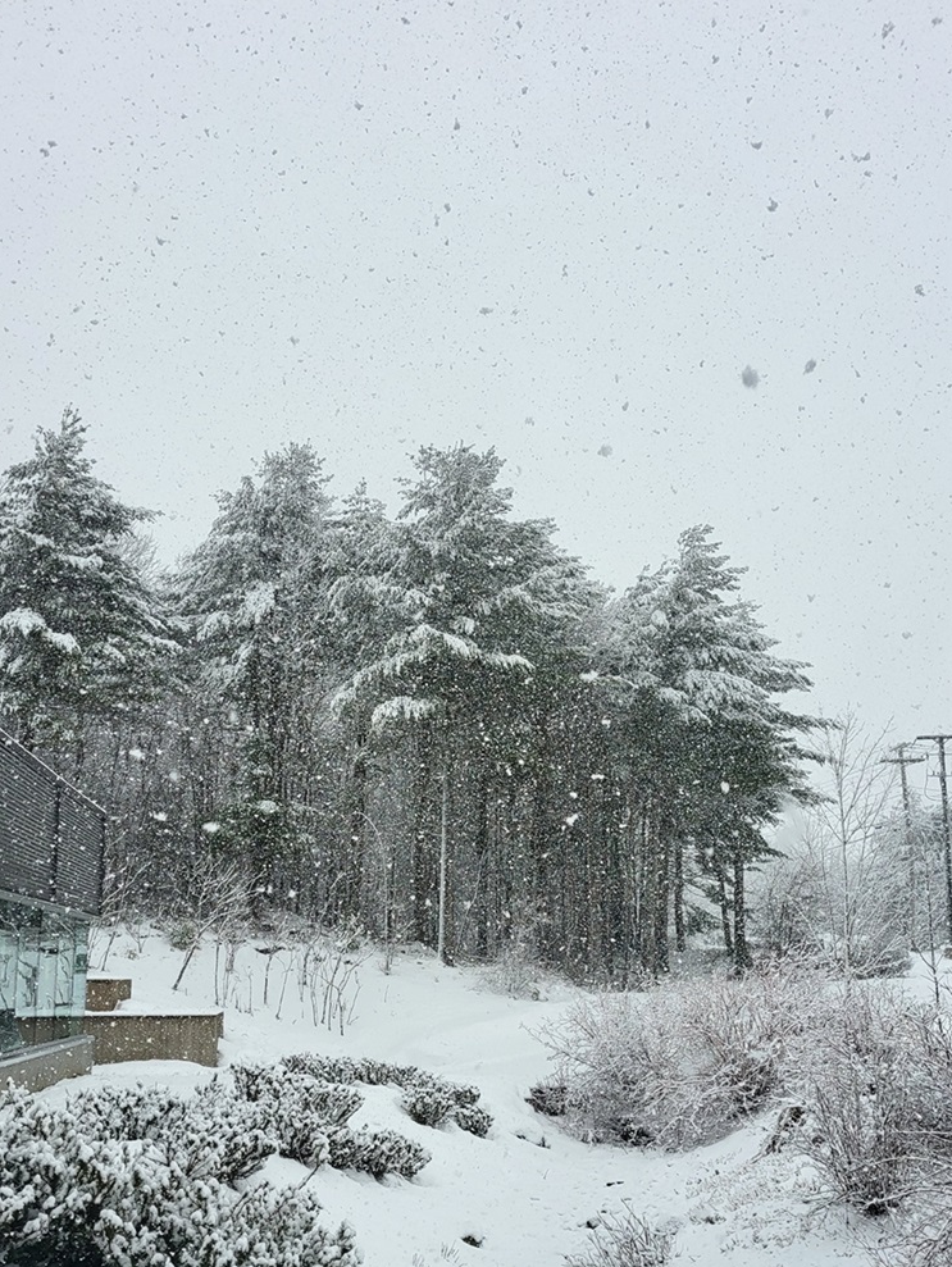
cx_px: 469
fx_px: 1282
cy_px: 771
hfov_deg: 40.7
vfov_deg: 52.2
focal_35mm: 35
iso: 40
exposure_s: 1/477
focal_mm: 5.4
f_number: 1.8
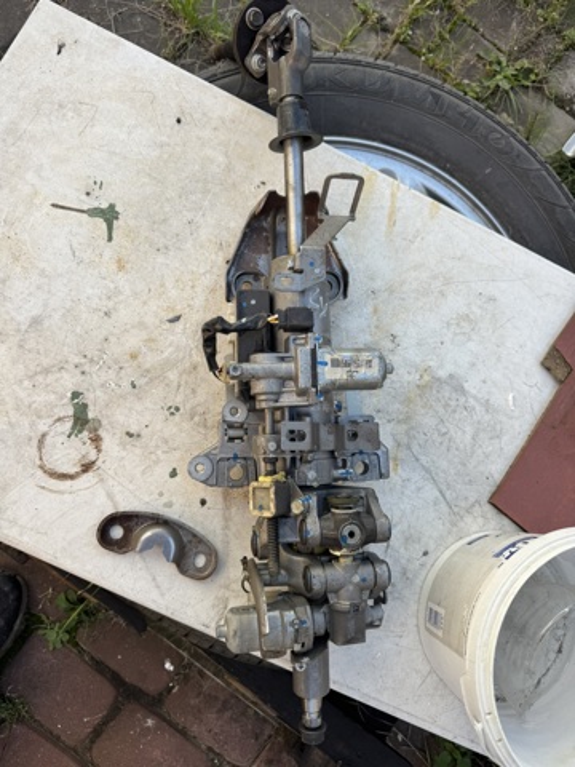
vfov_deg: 71.6
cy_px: 384
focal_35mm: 24
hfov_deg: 56.8
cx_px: 288
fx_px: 532
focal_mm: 6.76
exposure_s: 1/1425
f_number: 1.78
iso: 80
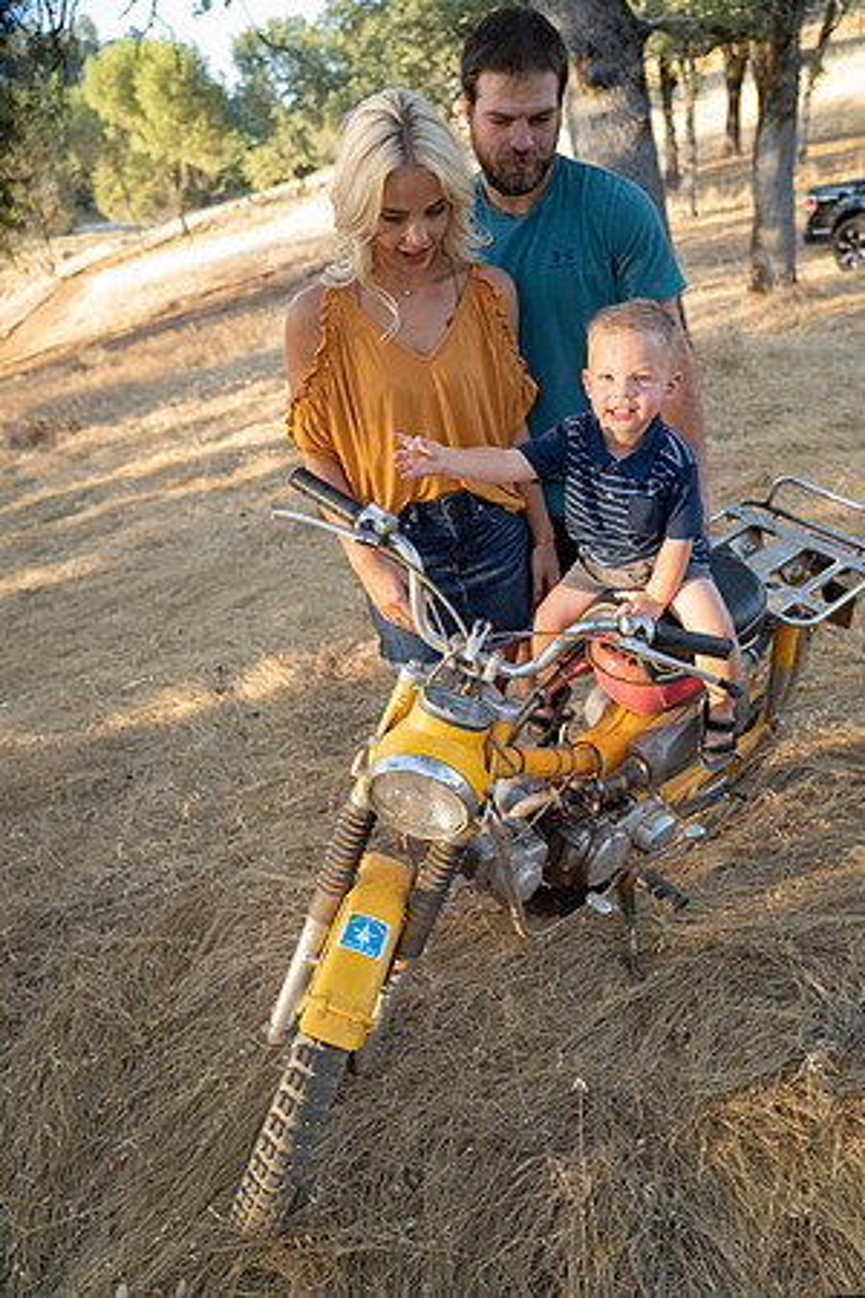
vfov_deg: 73.7
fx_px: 865
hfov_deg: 53.1
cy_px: 649
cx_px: 432
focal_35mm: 24
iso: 200
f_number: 2.8
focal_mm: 24
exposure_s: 1/160
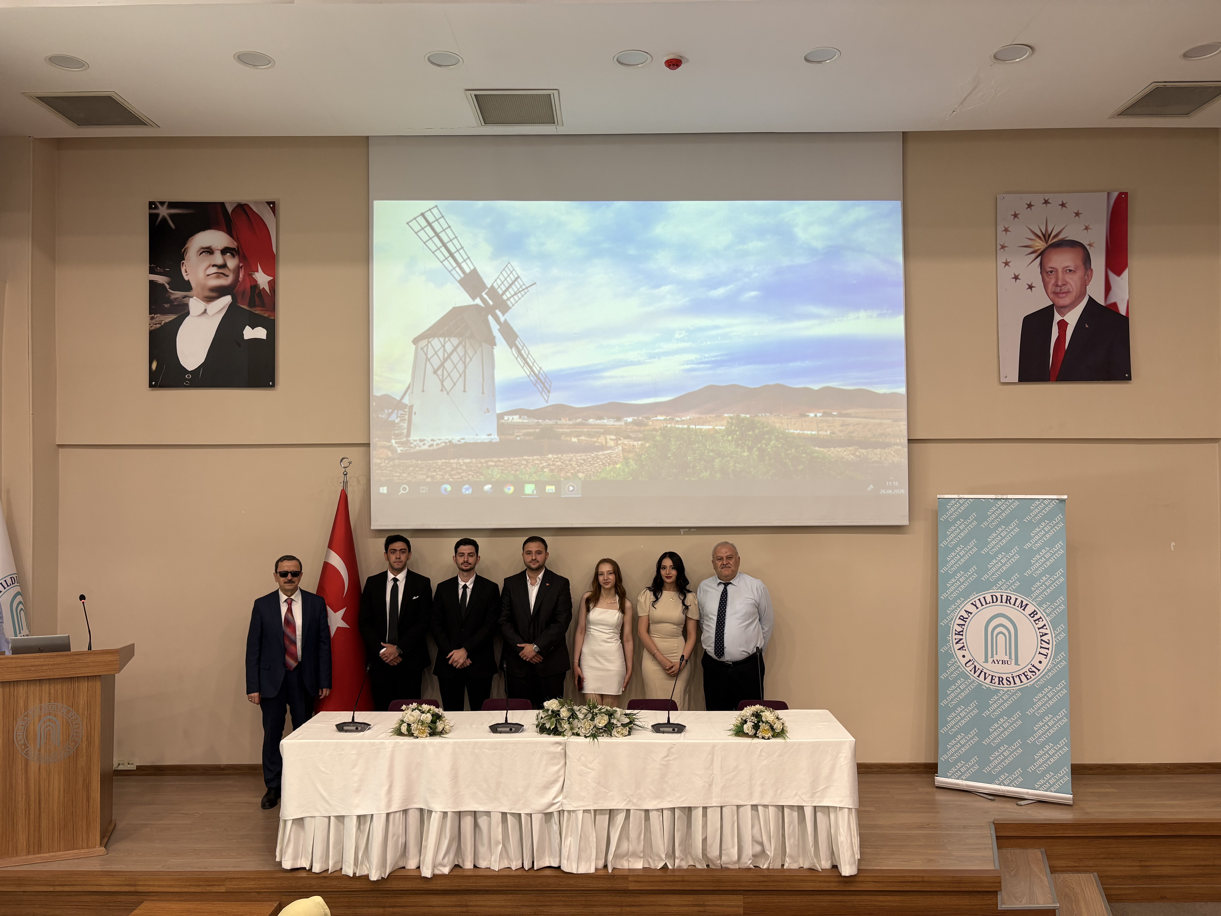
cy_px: 458
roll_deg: +0.5
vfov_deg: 53.1
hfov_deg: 67.3
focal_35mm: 26
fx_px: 917
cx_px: 610
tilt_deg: +1.3
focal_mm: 5.96
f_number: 1.6
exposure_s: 1/50
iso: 100
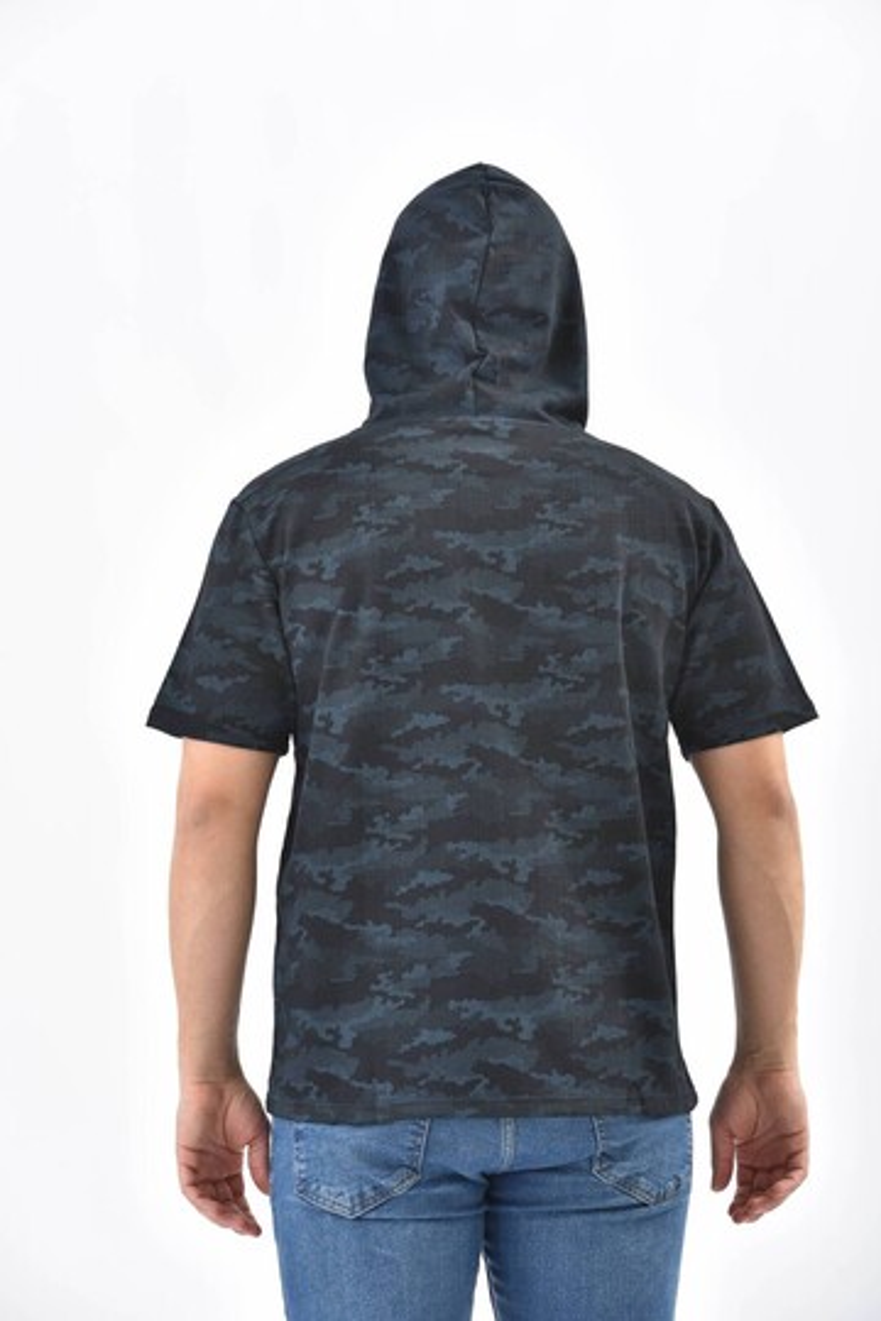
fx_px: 4038
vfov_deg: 18.6
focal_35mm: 110
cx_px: 440
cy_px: 660
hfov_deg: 12.5
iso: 100
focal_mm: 110
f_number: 7.1
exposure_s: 1/160
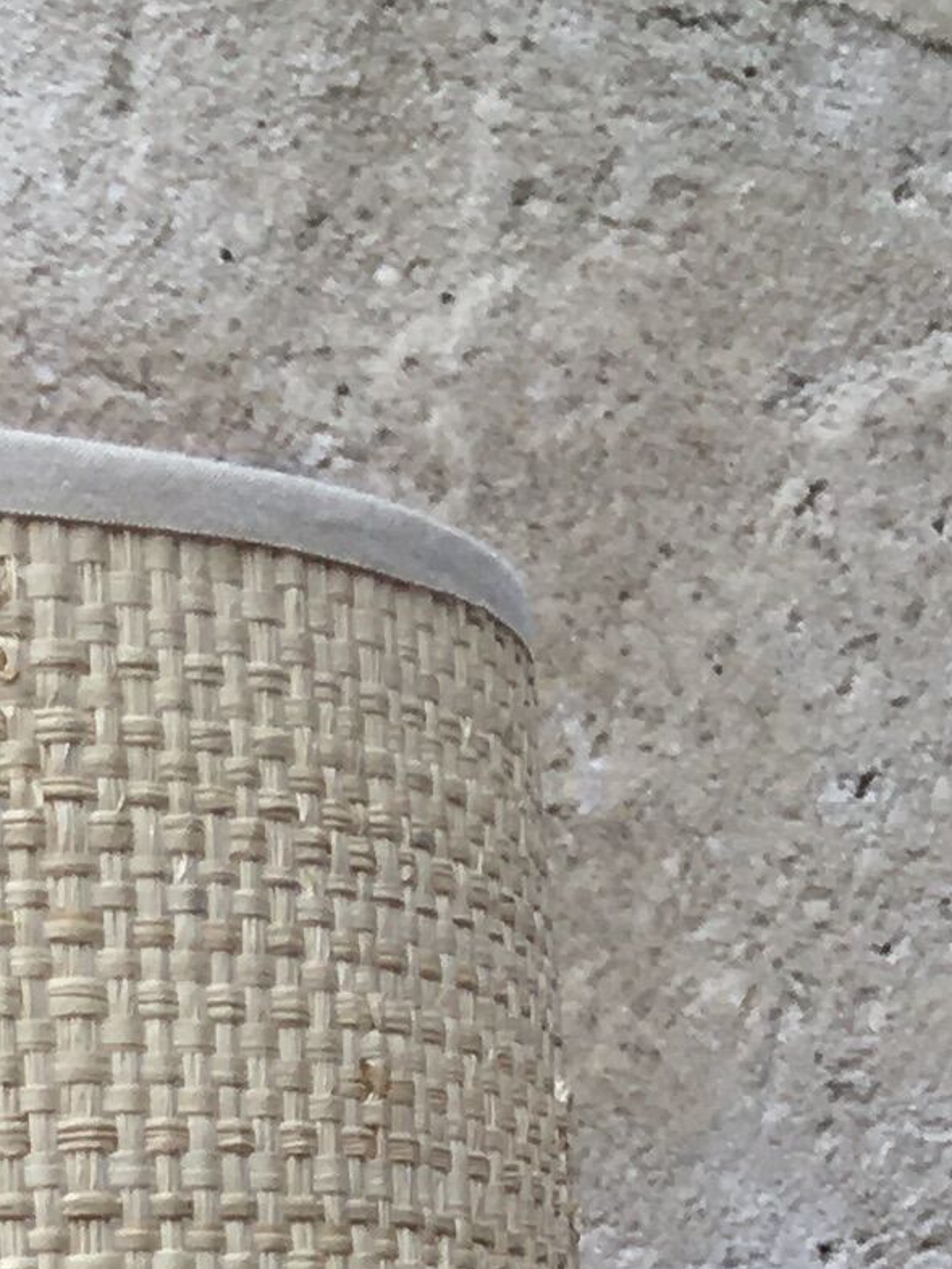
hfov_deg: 9.1
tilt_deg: -9.3
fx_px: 5462
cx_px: -1230
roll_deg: +0.7
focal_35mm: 149
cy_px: 2868
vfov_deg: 11.4
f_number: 2.2
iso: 25
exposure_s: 1/163
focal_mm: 4.15
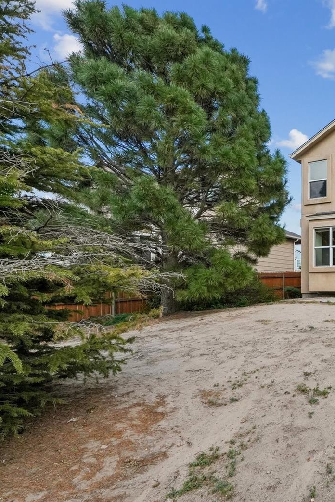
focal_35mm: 23
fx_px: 321
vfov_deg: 76.1
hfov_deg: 43.1
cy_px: 249
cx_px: 368
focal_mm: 10
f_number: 8
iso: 800
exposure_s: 1/800
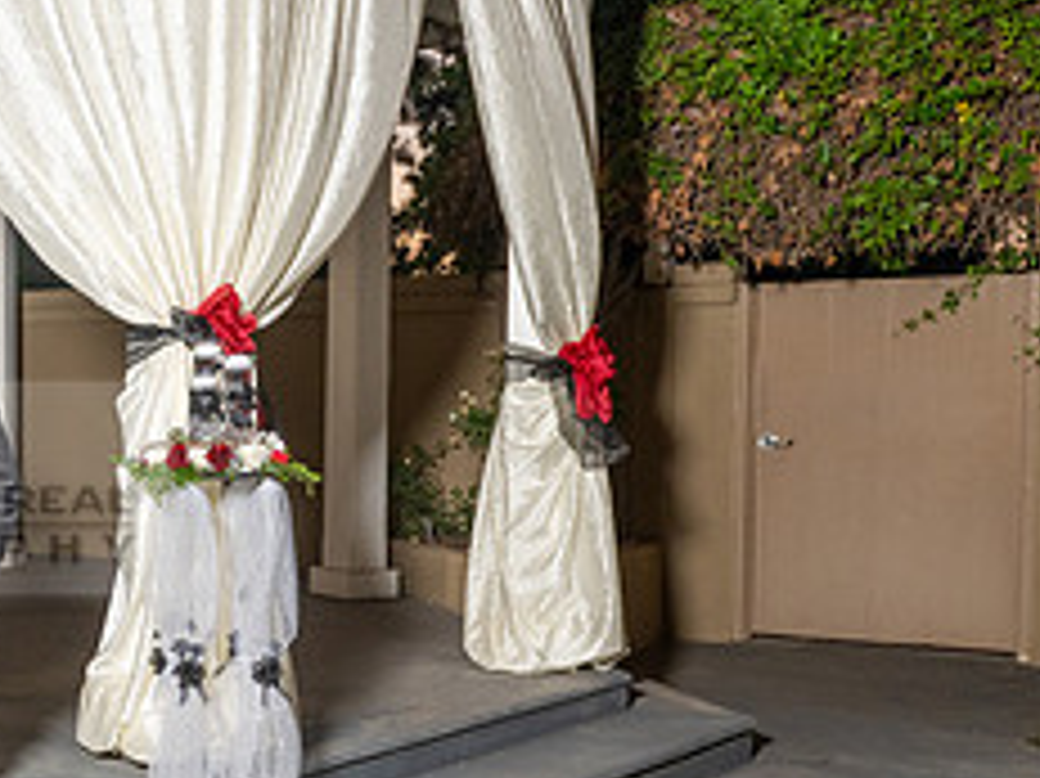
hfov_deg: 27.2
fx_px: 1892
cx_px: -197
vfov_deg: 23.2
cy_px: 487
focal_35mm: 63
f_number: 4.5
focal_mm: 24
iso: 640
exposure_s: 1/200
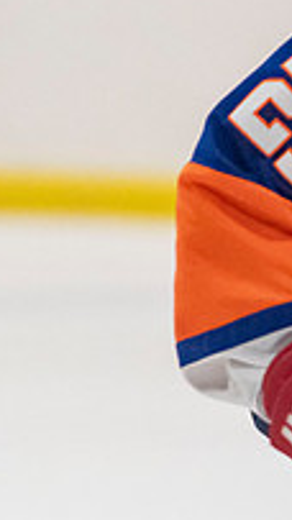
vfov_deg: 2.9
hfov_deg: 1.7
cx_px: 717
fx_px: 10102
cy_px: 303
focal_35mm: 733
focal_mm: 200
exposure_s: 1/1000
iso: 3200
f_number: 2.8
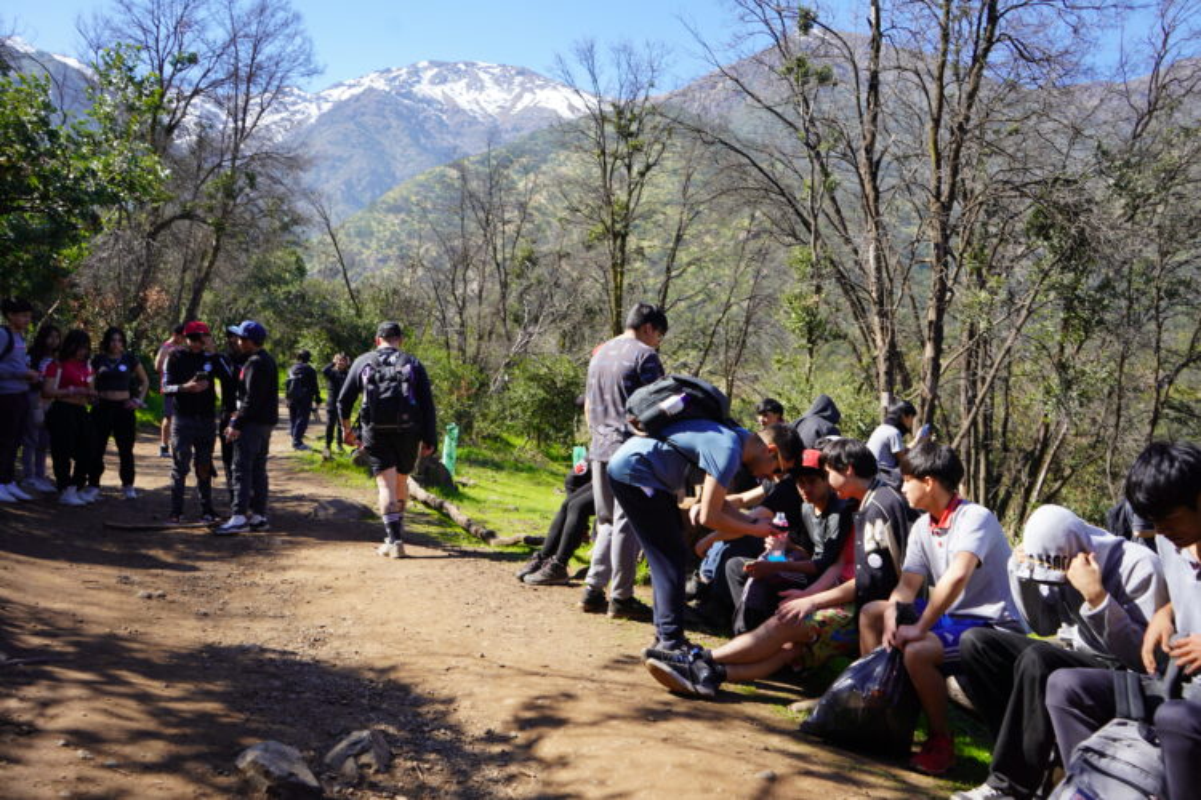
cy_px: 400
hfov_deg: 65.5
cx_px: 600
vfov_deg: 46.4
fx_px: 934
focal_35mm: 28
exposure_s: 1/250
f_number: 5
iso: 100
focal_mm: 28
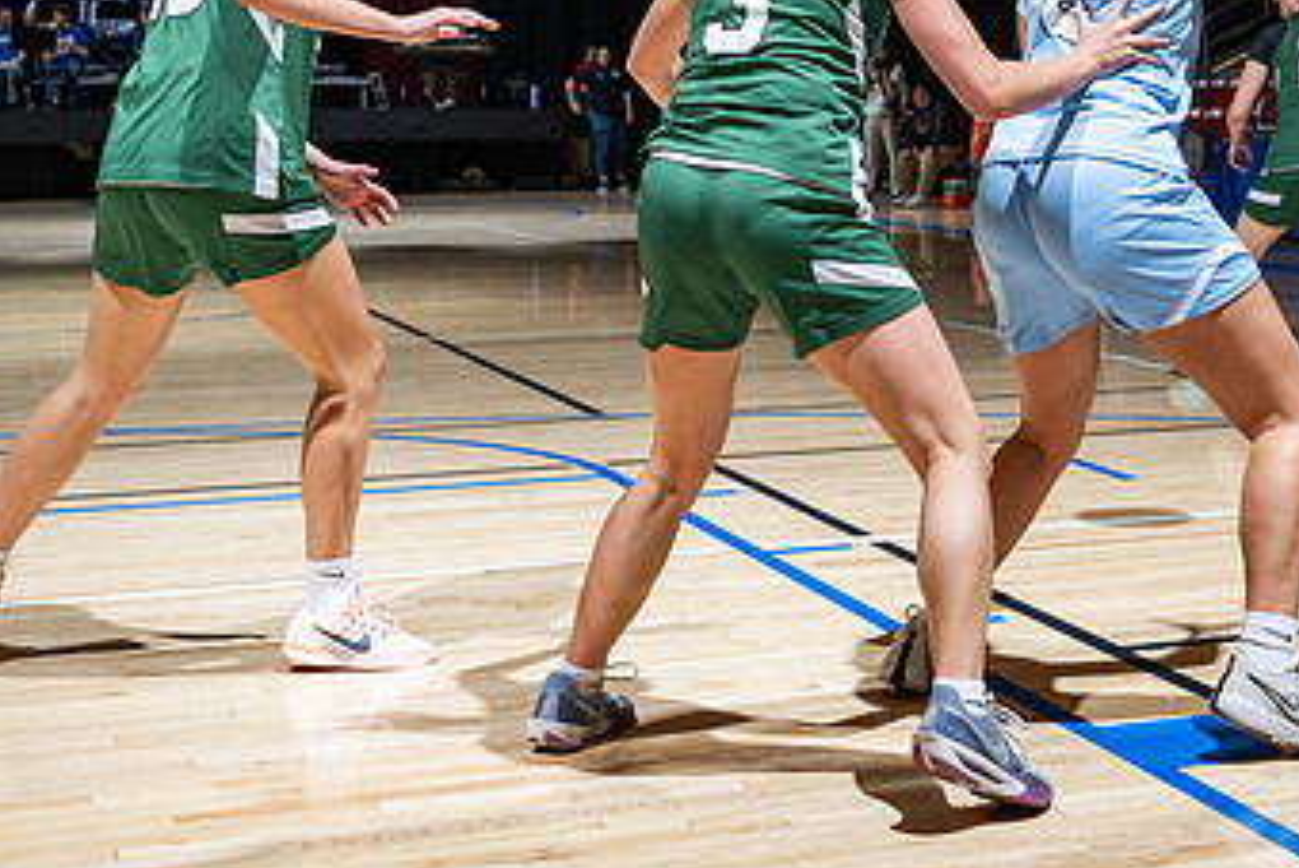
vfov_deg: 19.2
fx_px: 2527
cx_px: 1104
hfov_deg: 28.0
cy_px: 143
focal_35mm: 70
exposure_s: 1/125
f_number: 4.5
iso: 80
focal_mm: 41
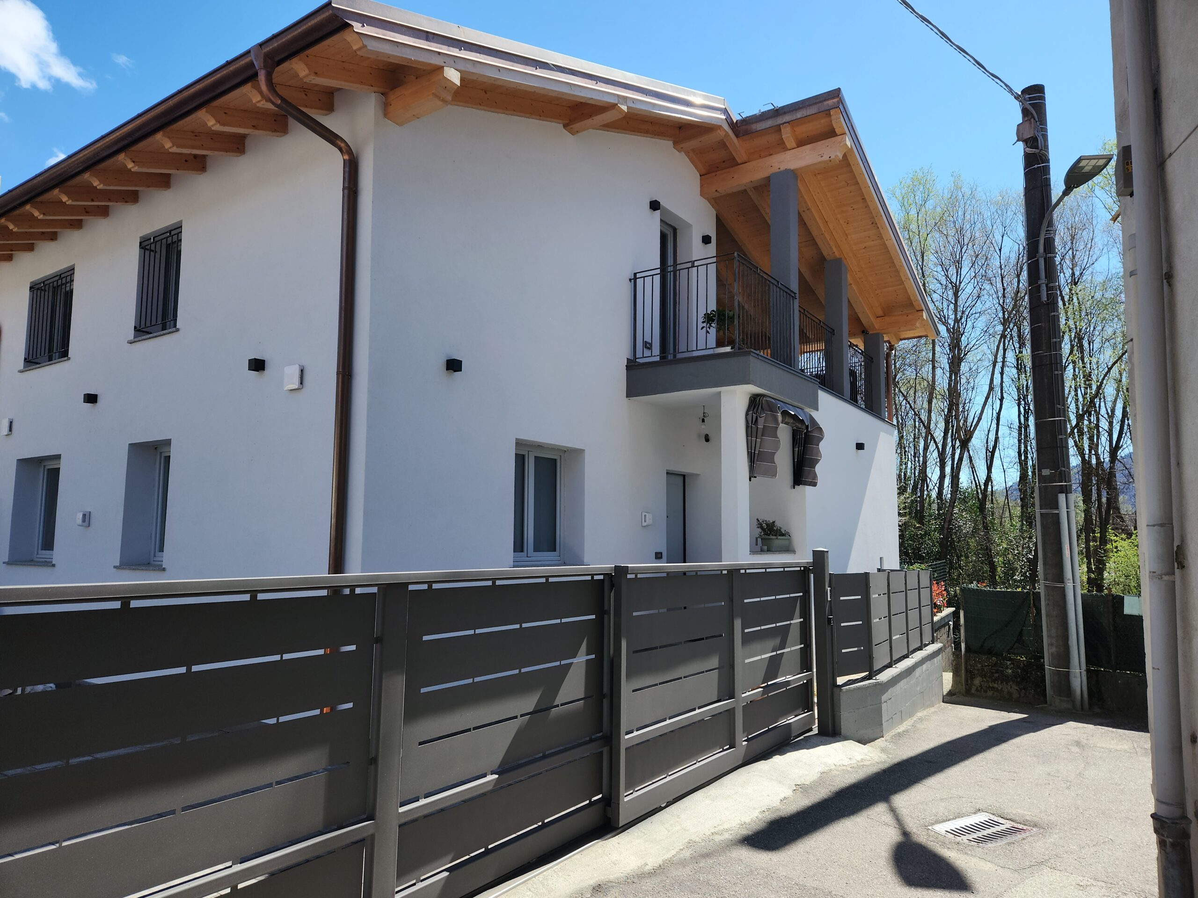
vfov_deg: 58.9
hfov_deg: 73.9
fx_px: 796
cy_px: 449
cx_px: 599
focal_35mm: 23
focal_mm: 5.4
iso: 20
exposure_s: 1/832
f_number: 1.8
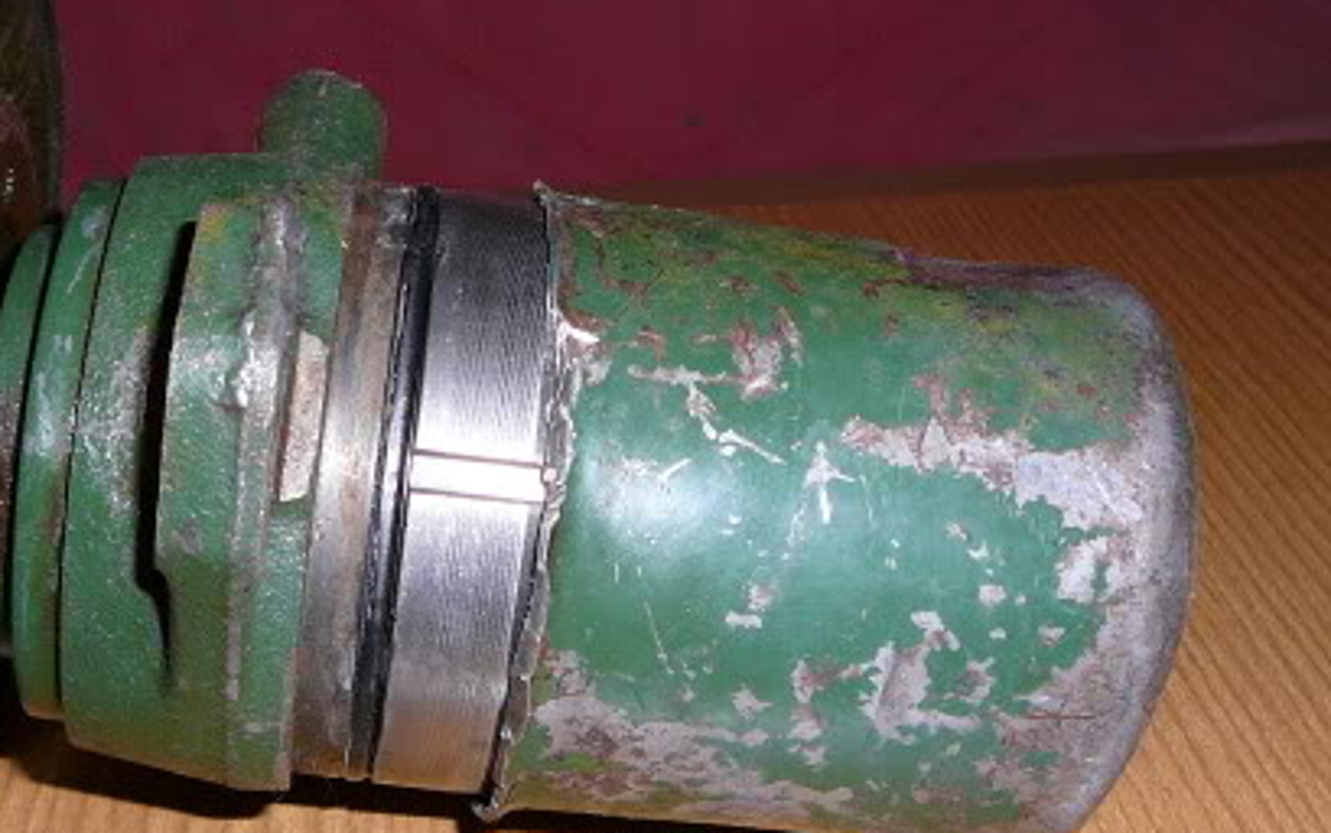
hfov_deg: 34.8
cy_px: 491
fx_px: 2105
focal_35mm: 58
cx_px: 446
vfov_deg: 22.4
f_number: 2.8
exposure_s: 1/30
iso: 100
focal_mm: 5.2
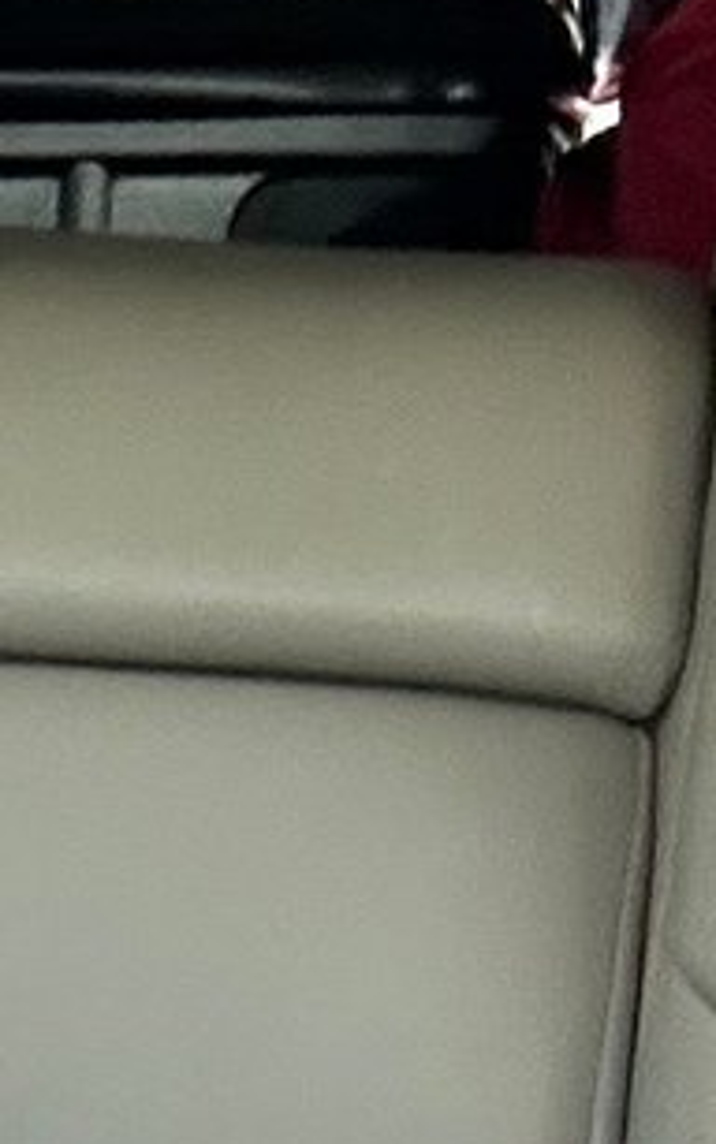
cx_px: -955
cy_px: 1315
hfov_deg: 7.4
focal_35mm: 166
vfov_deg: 12.4
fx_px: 5180
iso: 100
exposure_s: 1/60
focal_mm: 2.69
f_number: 1.9
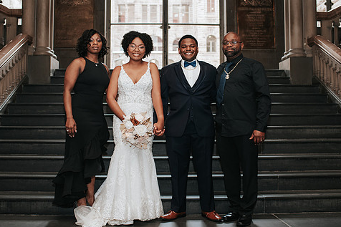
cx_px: 161
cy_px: 104
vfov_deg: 30.5
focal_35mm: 44
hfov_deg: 44.5
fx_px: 417
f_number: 3.2
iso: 1000
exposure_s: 1/125
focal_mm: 35
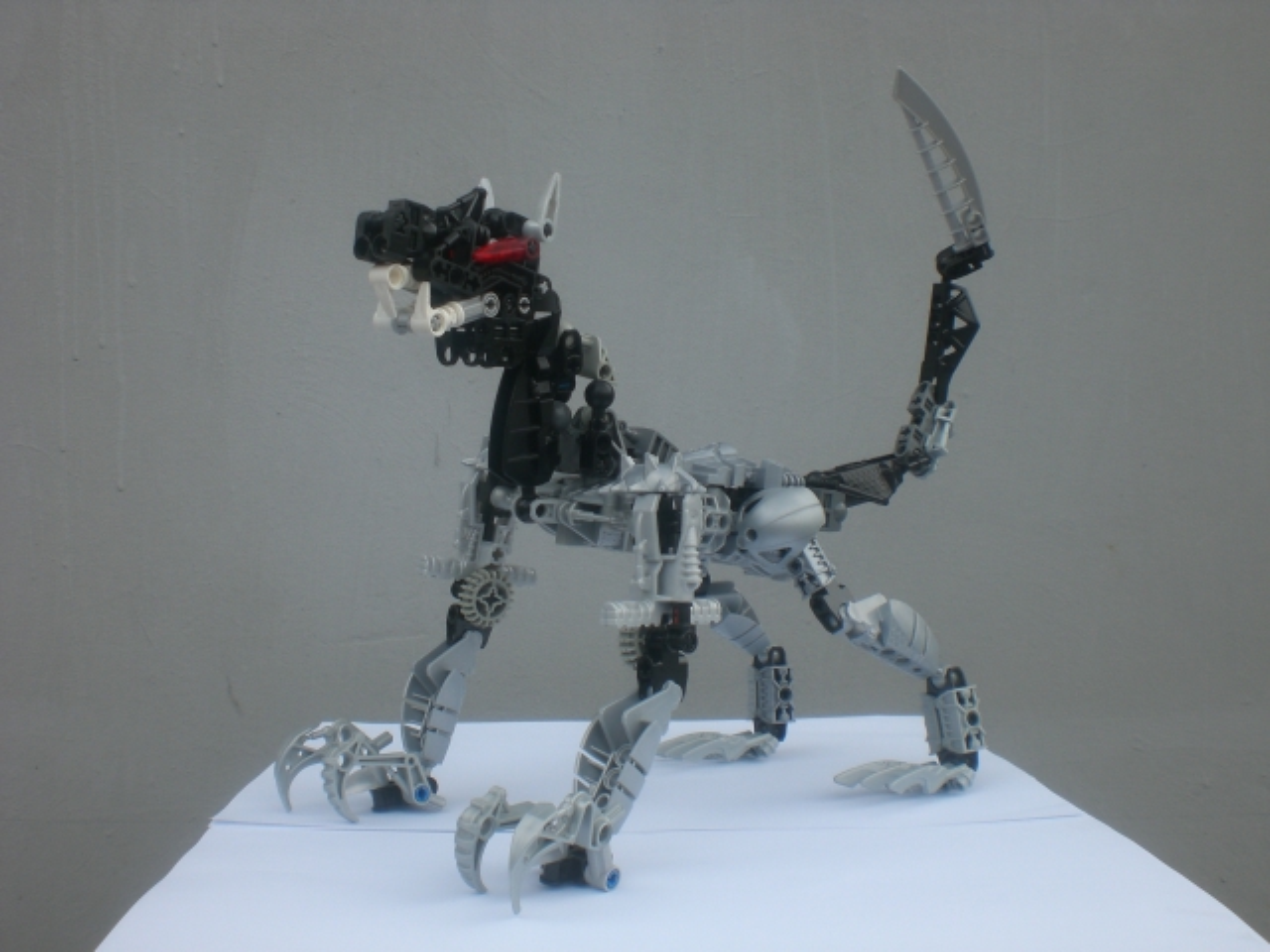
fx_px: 1394
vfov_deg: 37.7
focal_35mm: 38
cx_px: 635
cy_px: 476
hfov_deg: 49.0
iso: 50
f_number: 4.4
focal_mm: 6.3
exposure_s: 1/320
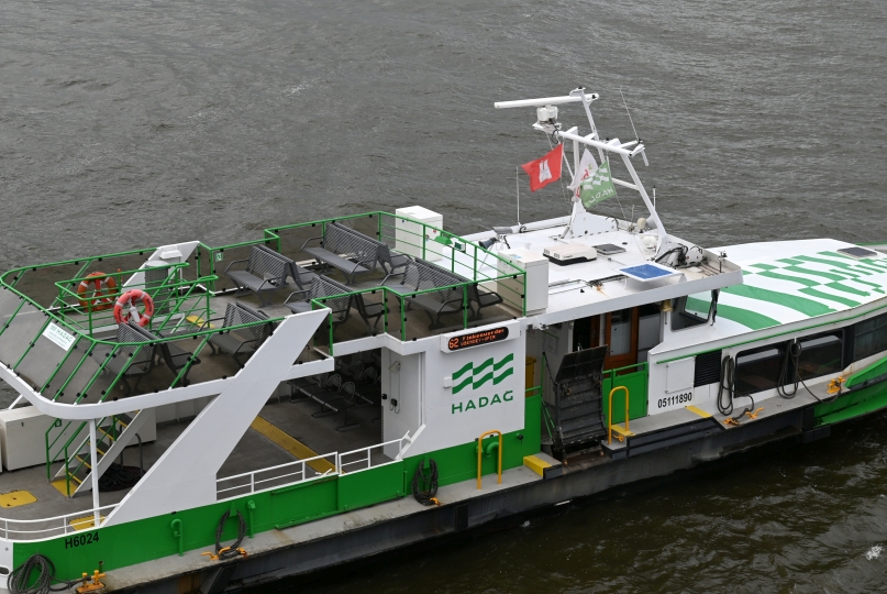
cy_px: 323
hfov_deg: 30.5
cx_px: 431
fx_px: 1628
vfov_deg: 20.7
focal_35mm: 66
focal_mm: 52
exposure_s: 1/320
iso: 100
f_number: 6.3
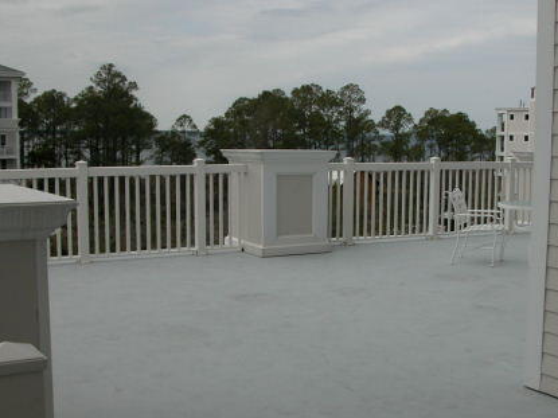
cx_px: 343
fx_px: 870
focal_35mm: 54
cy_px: 237
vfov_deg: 27.0
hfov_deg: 35.4
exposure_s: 1/924
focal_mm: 8.9
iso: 100
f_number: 4.5
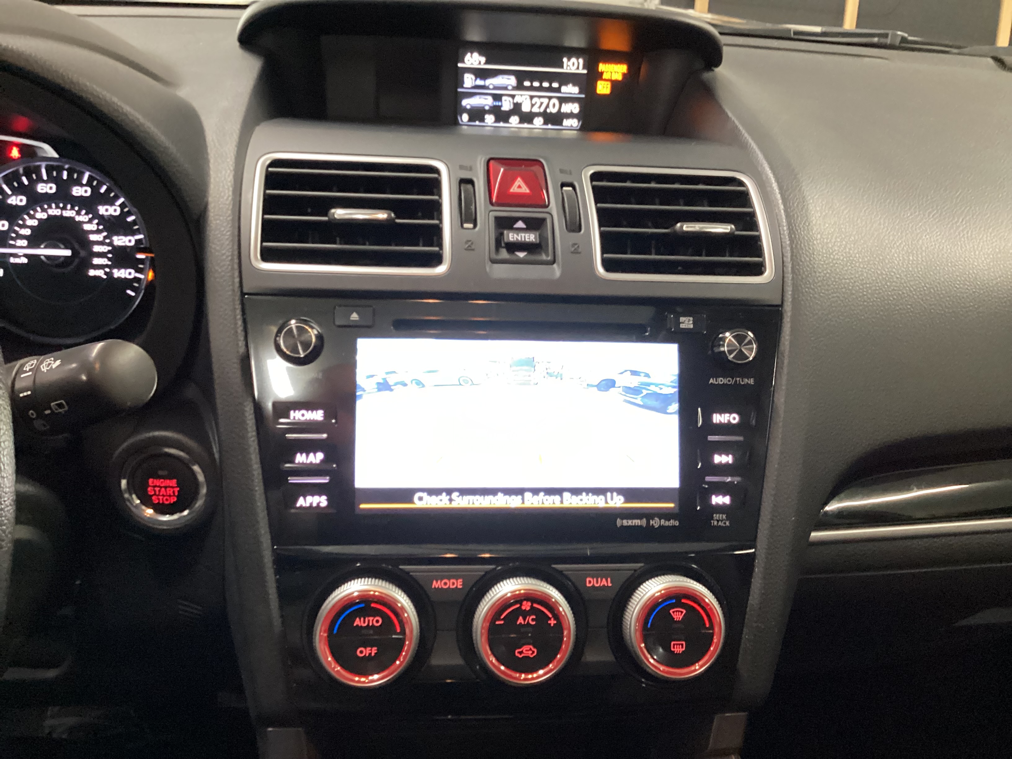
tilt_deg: -26.2
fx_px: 906
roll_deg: -4.4
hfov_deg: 58.4
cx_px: 506
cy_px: 380
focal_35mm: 31
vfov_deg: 45.4
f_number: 2.4
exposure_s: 1/30
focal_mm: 3.3
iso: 320
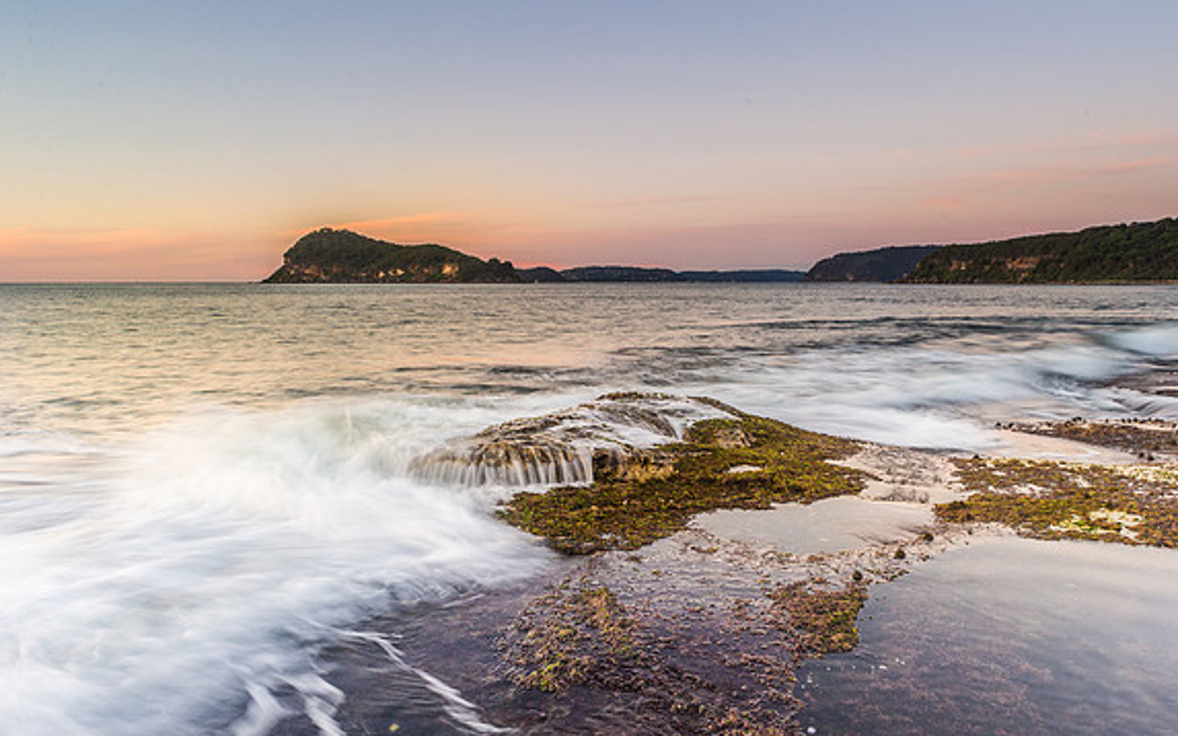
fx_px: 803
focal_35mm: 25
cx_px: 594
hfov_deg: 72.6
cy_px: 358
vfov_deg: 49.3
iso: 100
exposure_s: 1/2.5
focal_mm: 24
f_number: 11
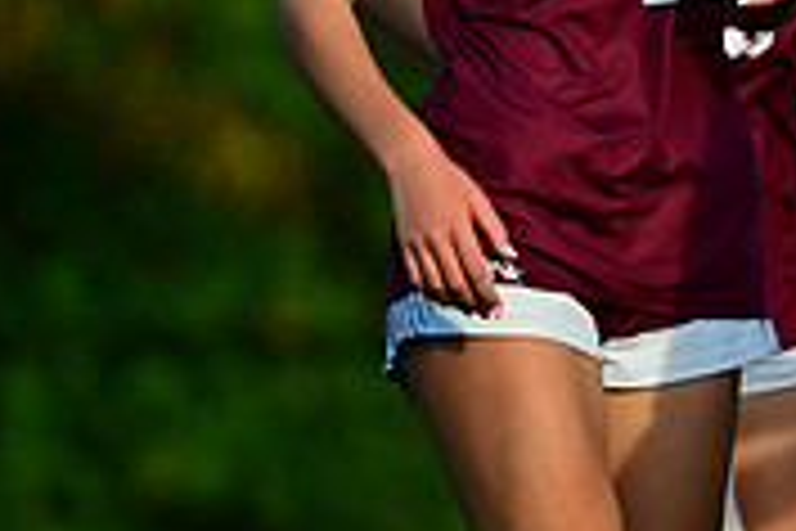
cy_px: 2
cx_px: 1115
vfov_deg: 0.8
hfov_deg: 1.3
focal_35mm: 1641
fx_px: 36281
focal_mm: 500
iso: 900
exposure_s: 1/2000
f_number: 5.6
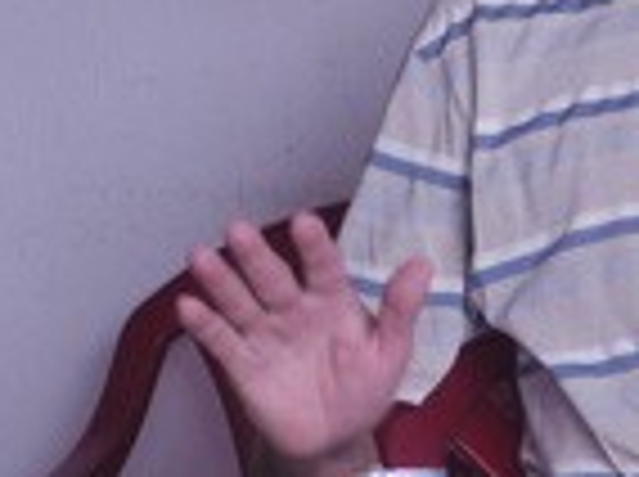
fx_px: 7593
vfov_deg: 3.6
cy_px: -70
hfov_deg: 4.8
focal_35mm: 412
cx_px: 1192
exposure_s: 1/80
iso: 400
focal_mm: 54
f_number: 5.6
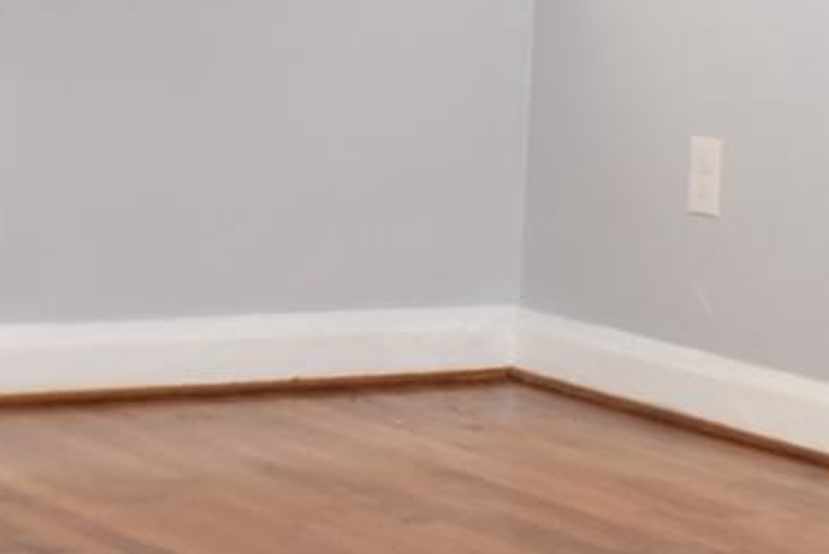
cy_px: -90
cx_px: 431
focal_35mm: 214
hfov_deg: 9.6
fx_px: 4930
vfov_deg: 6.4
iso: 200
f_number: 5
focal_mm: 26
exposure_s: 1/100
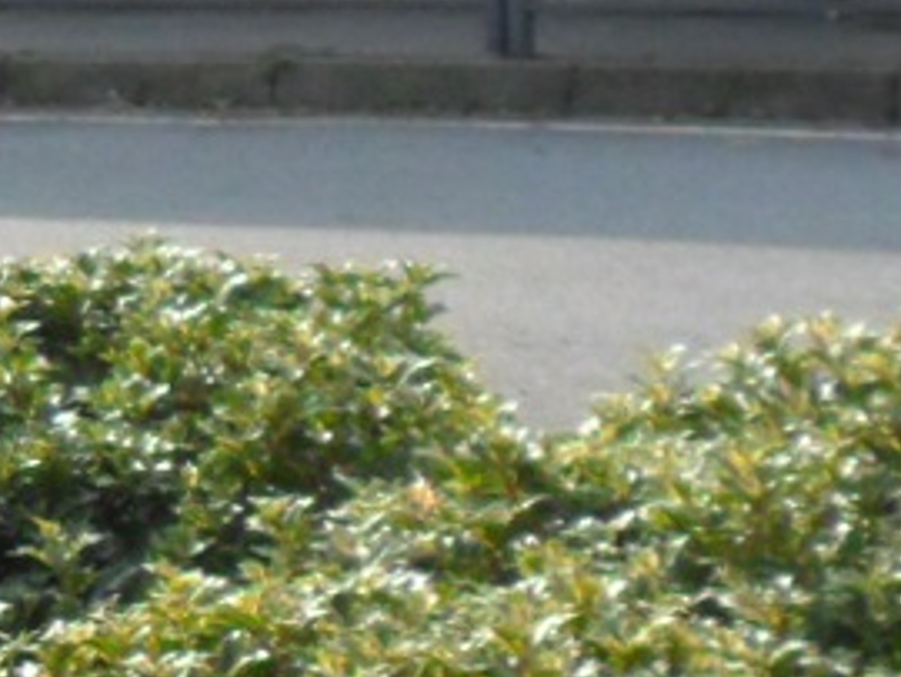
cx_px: -1362
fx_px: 6773
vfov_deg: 5.7
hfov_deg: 7.1
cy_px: 599
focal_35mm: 260
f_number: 4
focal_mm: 6.6
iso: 80
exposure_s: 1/500
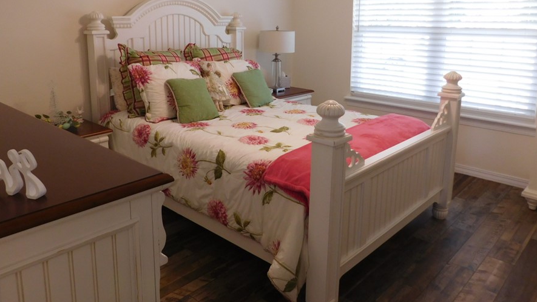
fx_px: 413
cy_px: 96
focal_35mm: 29
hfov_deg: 65.9
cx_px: 239
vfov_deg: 39.6
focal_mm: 4
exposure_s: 1/30
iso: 125
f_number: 3
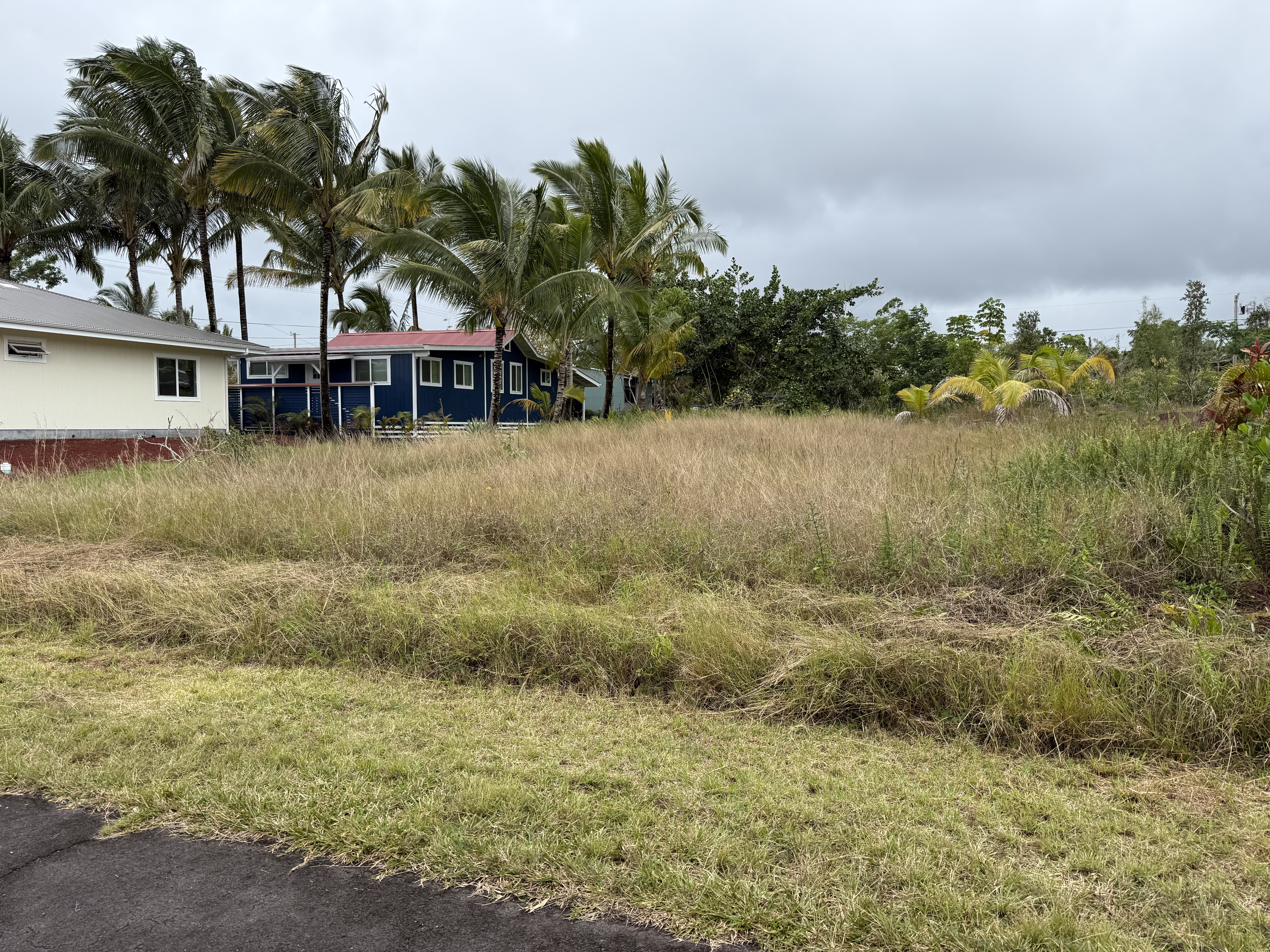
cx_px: 635
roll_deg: +0.0
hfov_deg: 71.6
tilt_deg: -2.7
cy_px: 476
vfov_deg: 56.8
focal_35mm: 24
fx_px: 881
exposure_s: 1/1585
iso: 80
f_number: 1.78
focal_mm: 6.76
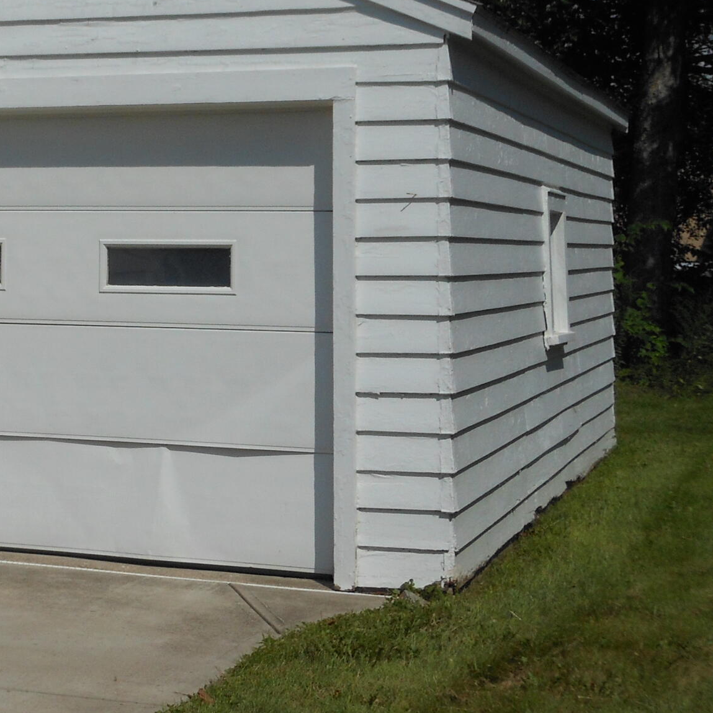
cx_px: -45
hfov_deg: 18.6
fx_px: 2097
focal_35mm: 90
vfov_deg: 19.2
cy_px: 202
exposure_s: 1/320
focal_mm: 6.9
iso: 80
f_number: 12.1
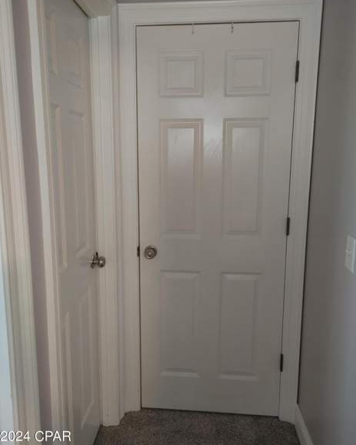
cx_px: 173
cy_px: 213
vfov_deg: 62.2
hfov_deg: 51.5
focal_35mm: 28
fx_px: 369
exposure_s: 1/17
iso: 400
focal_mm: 5.58
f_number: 1.8
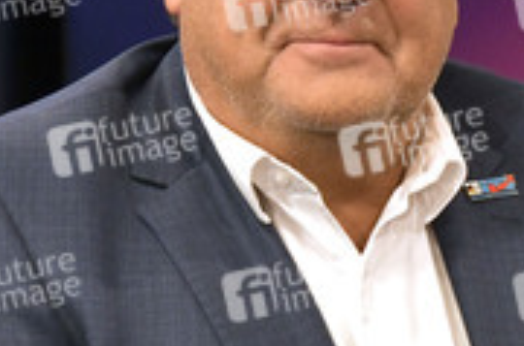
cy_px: 70
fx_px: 1640
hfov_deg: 18.1
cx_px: 336
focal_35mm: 113
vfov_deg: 12.0
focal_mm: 45
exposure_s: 1/200
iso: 2500
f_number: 6.3
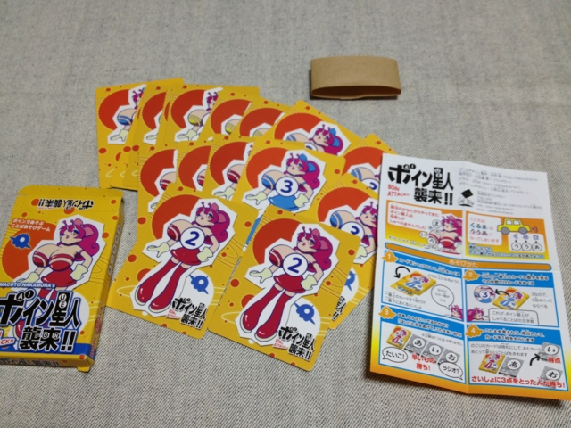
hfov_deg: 52.6
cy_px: 214
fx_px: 577
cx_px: 286
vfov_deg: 40.7
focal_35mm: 35
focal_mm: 4.28
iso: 50
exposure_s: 1/24
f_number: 2.4
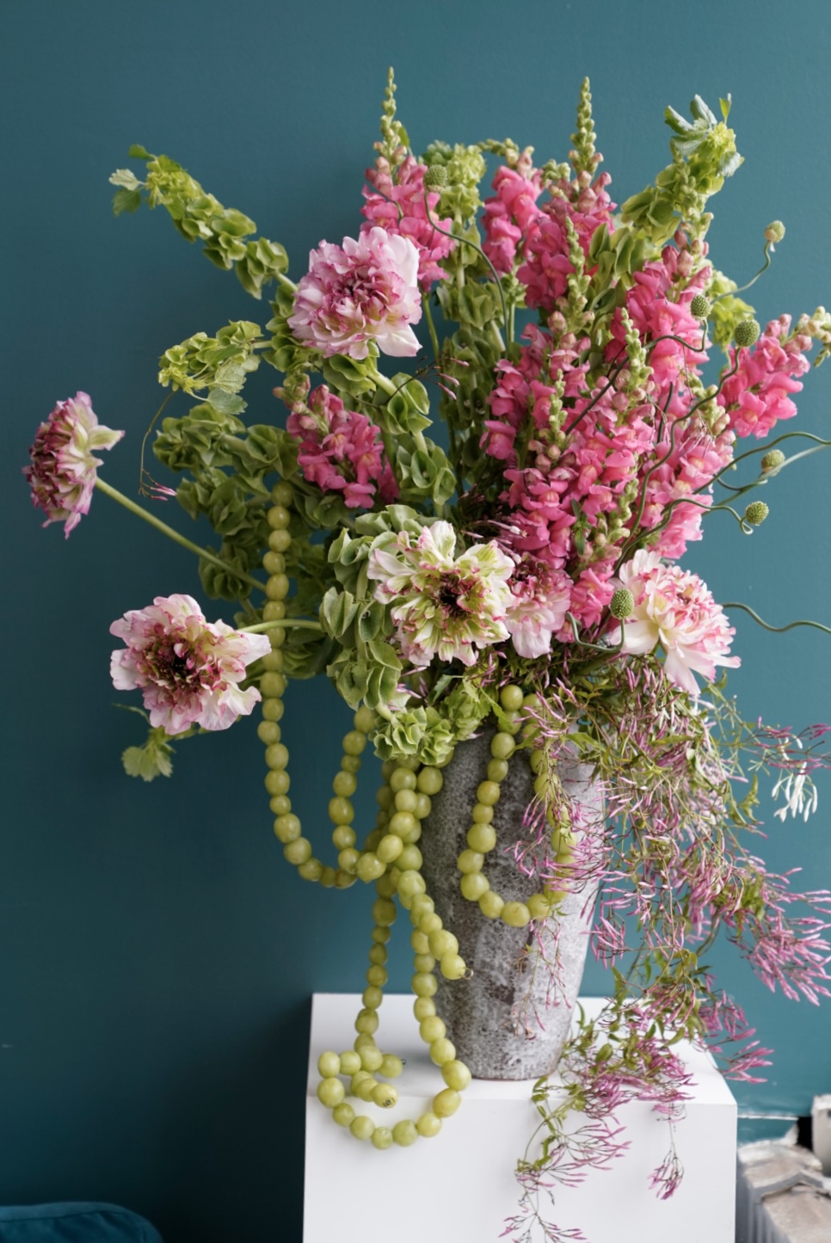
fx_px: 2419
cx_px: 416
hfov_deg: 19.5
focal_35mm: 70
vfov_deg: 28.8
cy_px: 622
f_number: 4
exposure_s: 1/160
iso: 400
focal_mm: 70
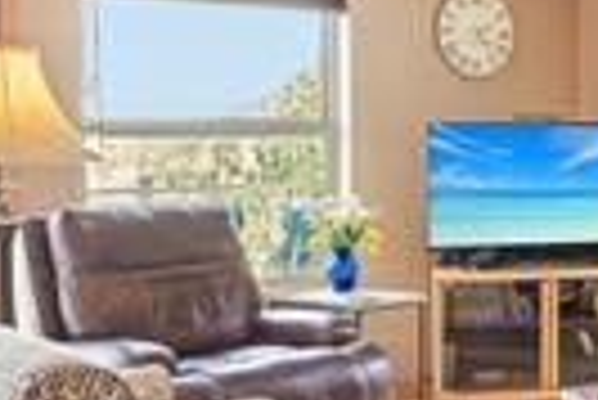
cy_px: 139
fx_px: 1245
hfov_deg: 24.3
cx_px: 728
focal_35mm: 75
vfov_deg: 18.2
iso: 800
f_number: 8
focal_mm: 10.4
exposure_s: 1/5
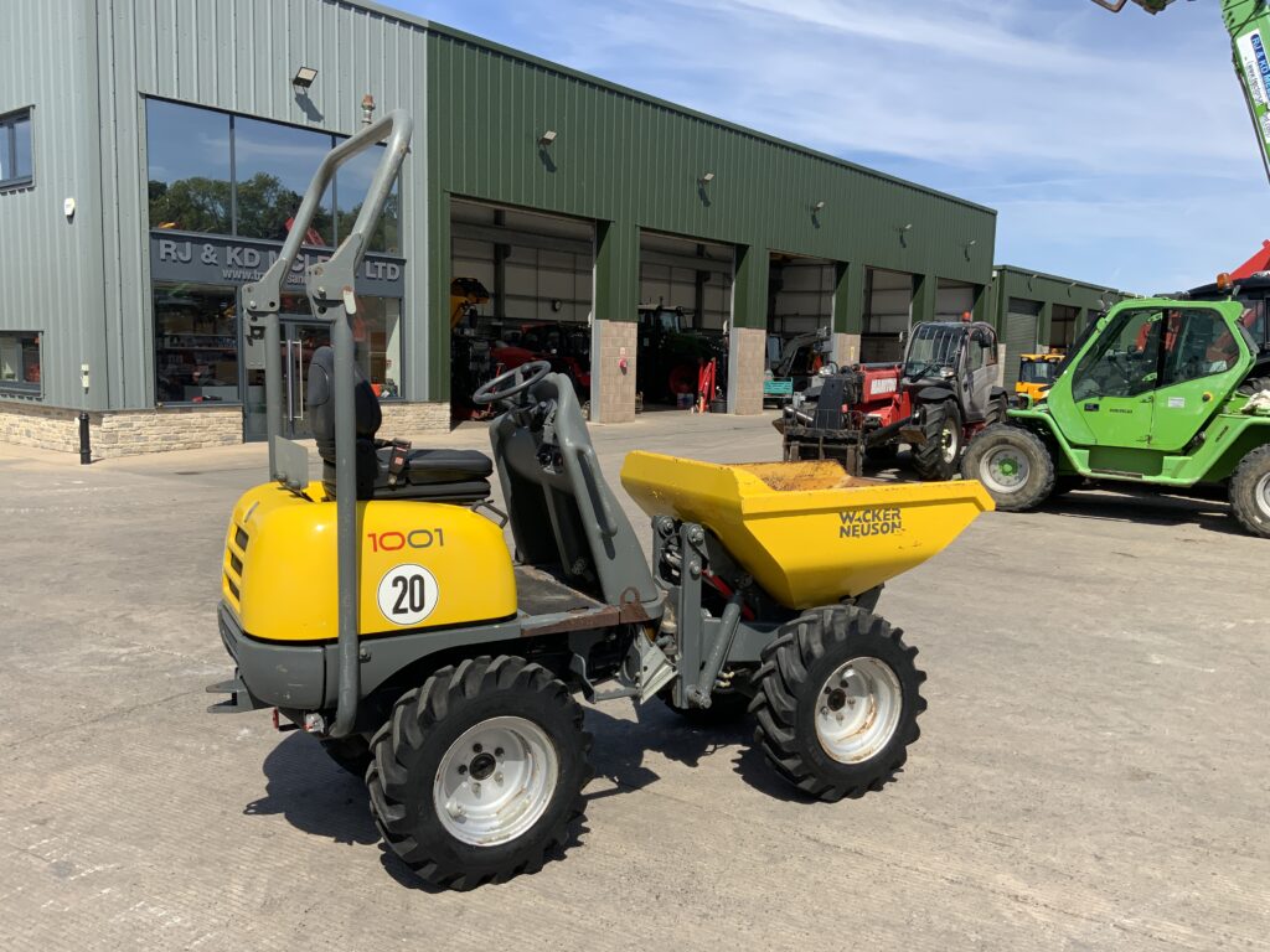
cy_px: 476
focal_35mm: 29
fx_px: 1064
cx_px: 635
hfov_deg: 61.7
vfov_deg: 48.2
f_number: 1.8
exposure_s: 1/1984
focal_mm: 3
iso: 16
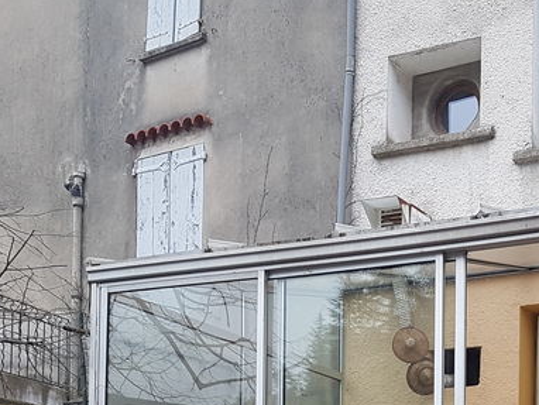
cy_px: 524
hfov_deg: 27.0
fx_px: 1059
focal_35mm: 68
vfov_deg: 19.9
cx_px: 535
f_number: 1.7
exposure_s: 1/139
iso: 40
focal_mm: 4.2
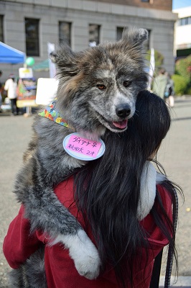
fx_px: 407
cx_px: 96
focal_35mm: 51
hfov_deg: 26.4
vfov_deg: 38.9
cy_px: 144
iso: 200
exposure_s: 1/800
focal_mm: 34
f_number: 3.3
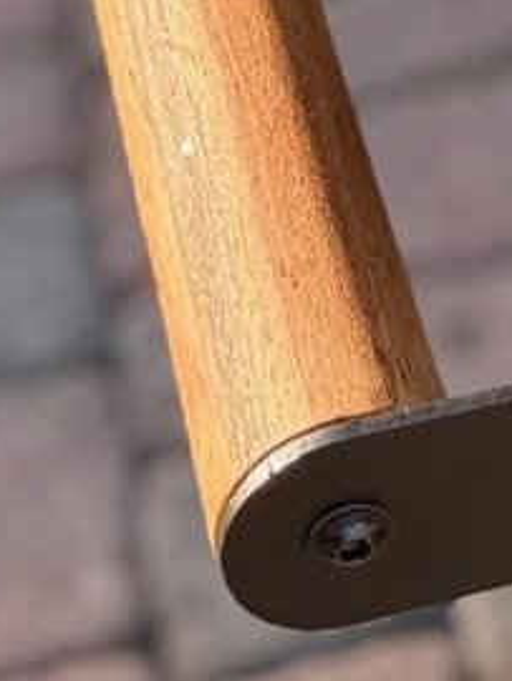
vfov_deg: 11.2
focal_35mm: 154
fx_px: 3032
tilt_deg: -27.4
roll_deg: +4.2
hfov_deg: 9.5
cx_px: 653
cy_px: -812
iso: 64
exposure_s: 1/489
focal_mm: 5.96
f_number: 1.6
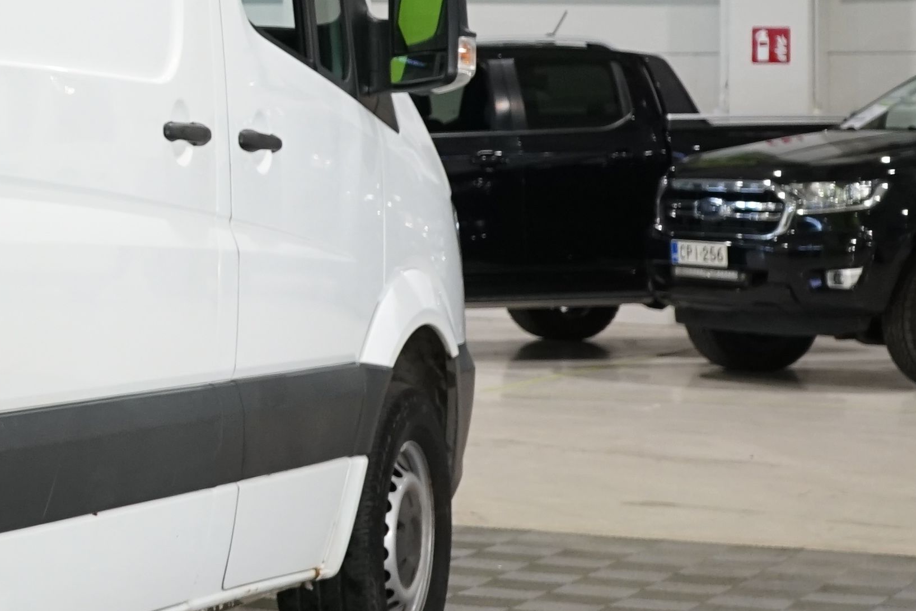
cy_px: 43
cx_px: -613
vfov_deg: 10.3
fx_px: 3359
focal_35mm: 132
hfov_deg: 14.1
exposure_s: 1/30
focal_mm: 36
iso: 1000
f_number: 5.6
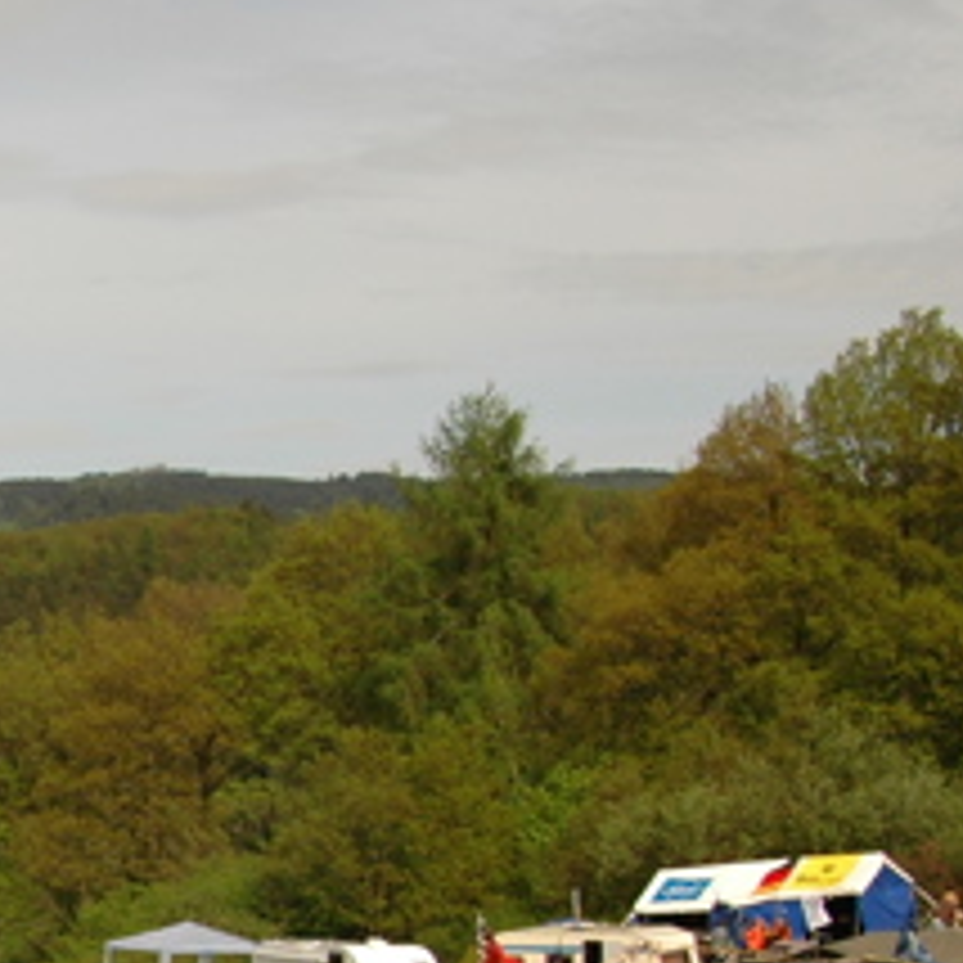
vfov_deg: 15.9
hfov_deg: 14.8
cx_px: -598
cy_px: 999
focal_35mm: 107
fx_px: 3368
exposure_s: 1/500
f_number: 7.1
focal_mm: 24
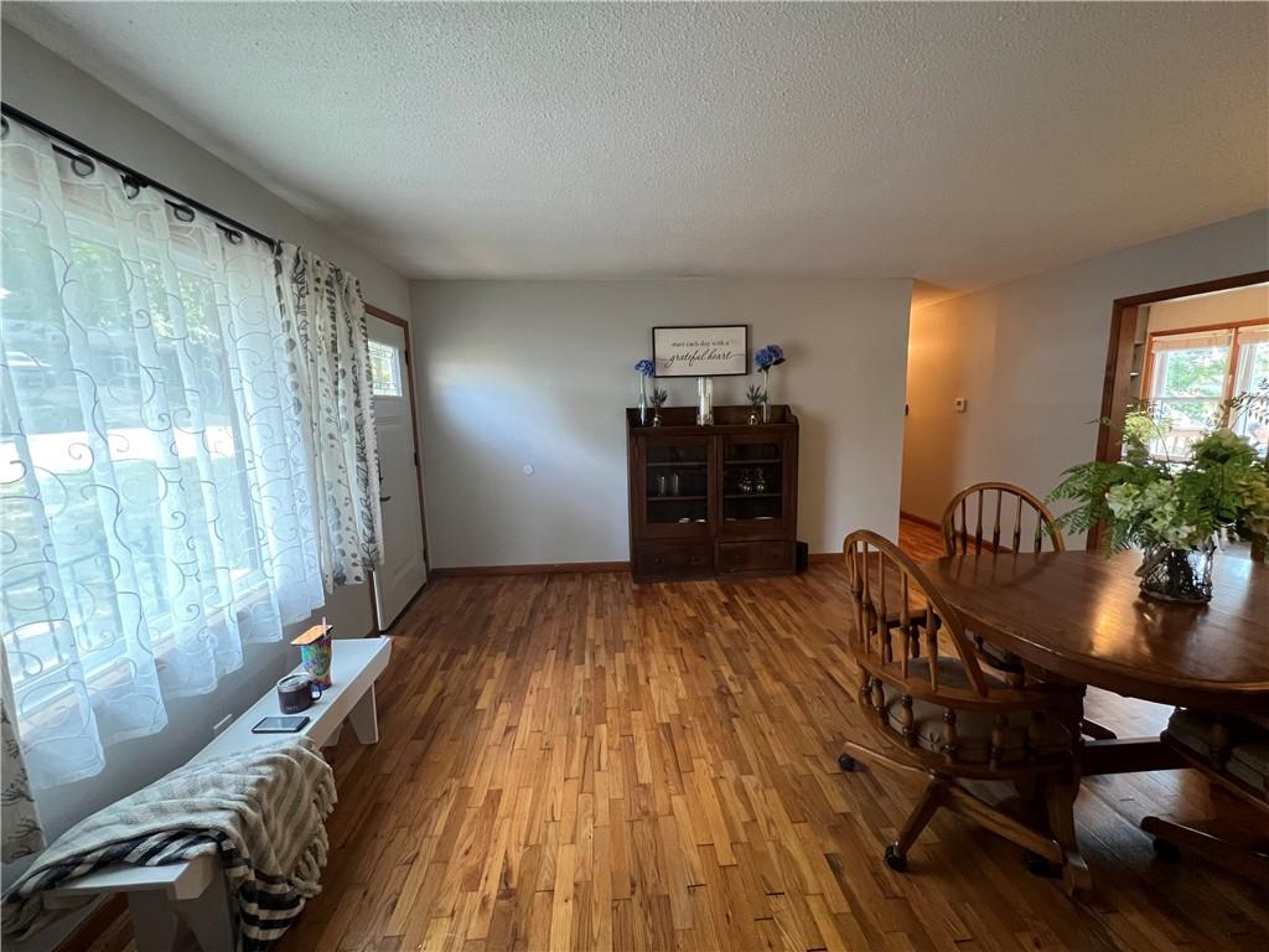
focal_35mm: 13
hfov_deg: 106.2
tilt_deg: -8.6
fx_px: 477
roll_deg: +1.1
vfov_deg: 89.9
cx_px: 634
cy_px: 476
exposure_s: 1/60
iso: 400
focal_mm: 1.57
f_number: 1.8
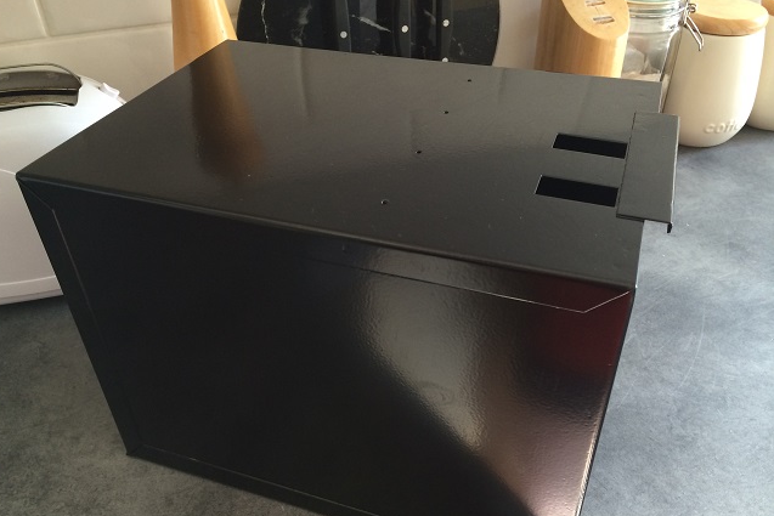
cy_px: 295
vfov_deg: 41.0
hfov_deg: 58.7
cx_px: 378
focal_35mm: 32
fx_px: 688
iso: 64
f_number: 2.2
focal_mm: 4.12
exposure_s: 1/30
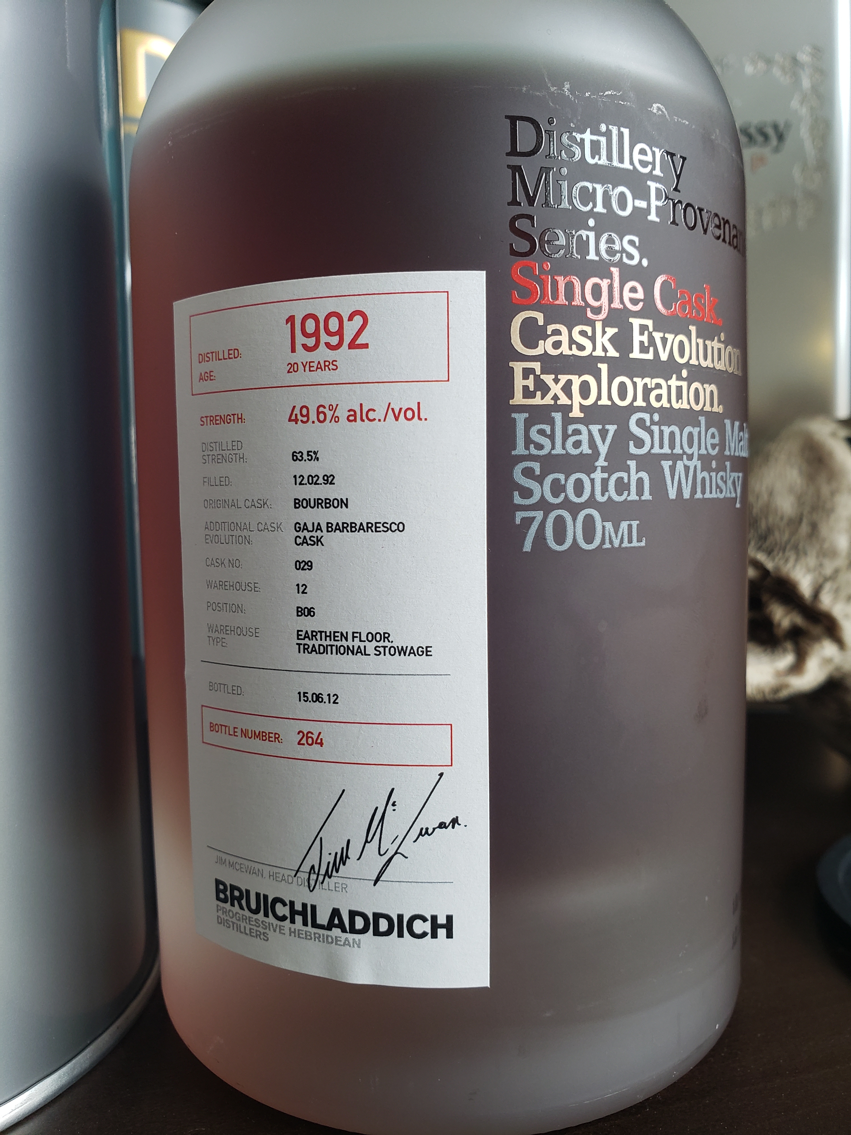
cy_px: 568
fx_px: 852
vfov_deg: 67.3
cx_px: 426
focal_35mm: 26
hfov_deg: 53.1
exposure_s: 1/60
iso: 125
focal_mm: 4.3
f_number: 2.4
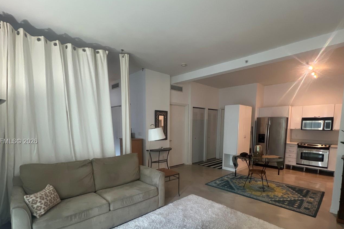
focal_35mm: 17
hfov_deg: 93.3
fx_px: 162
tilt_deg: -6.1
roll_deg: -1.3
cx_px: 169
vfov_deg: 69.4
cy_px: 142
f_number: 1.8
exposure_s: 1/60
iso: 250
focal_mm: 1.57
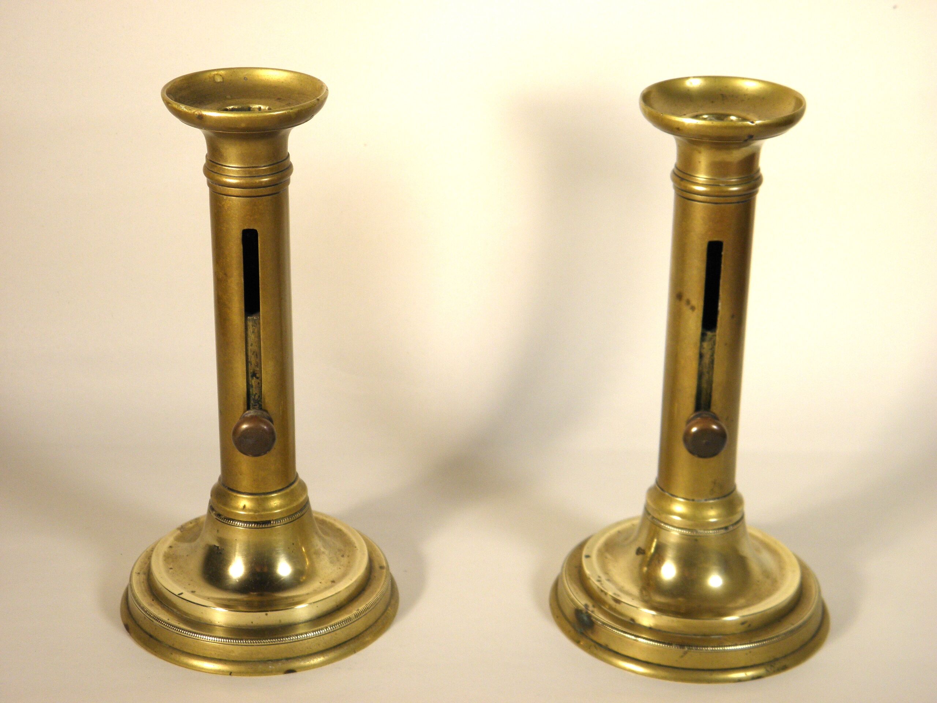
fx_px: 1841
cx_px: 468
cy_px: 352
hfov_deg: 28.6
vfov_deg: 21.6
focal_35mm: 68
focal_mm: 12.2
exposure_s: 1/50
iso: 100
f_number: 4.3
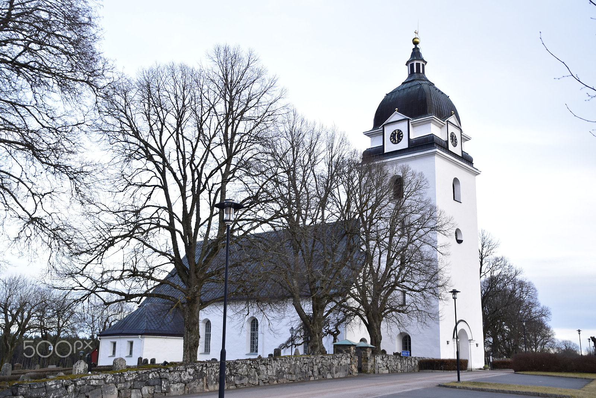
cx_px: 298
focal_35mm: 39
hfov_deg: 49.5
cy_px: 199
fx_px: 646
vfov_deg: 34.2
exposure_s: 1/50
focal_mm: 26
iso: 250
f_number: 3.8
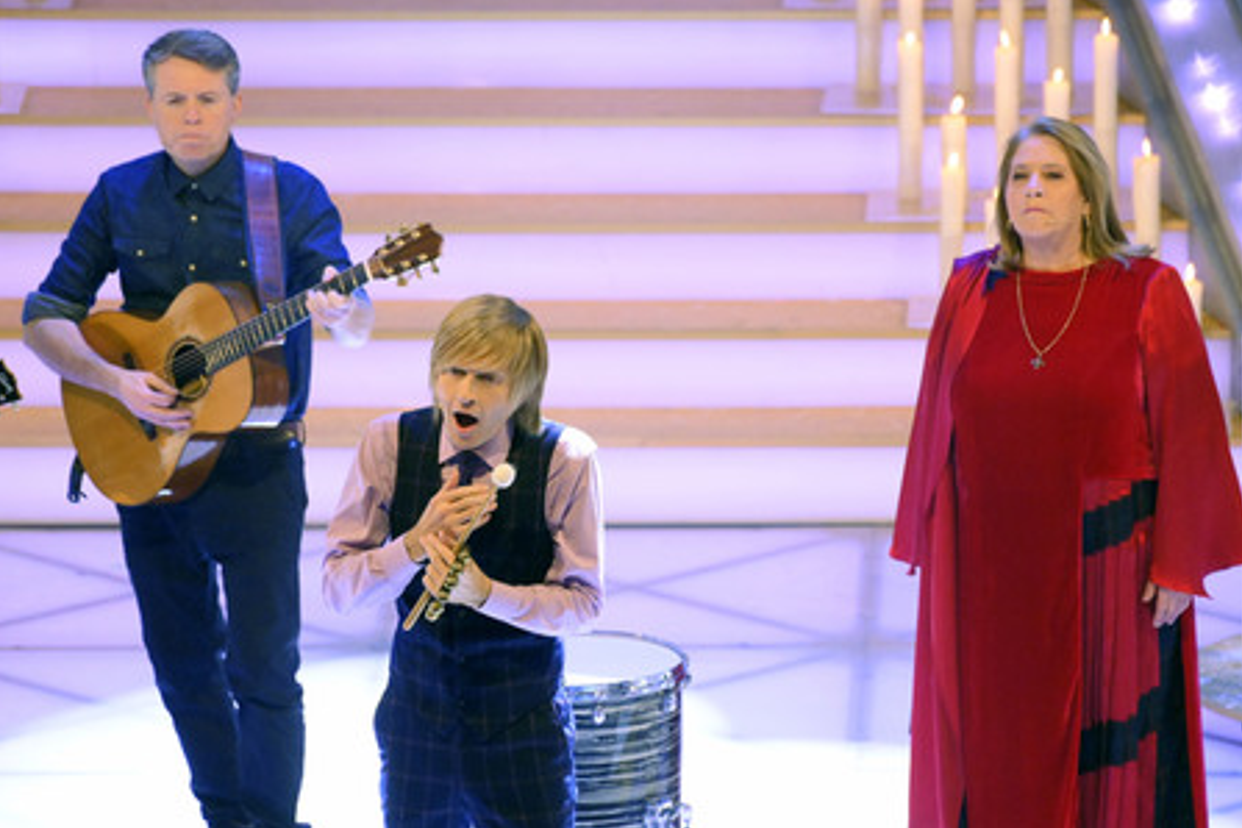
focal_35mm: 444
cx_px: 624
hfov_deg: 4.6
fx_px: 15317
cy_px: 414
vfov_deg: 3.1
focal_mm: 440
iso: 12800
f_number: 5.6
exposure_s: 1/400
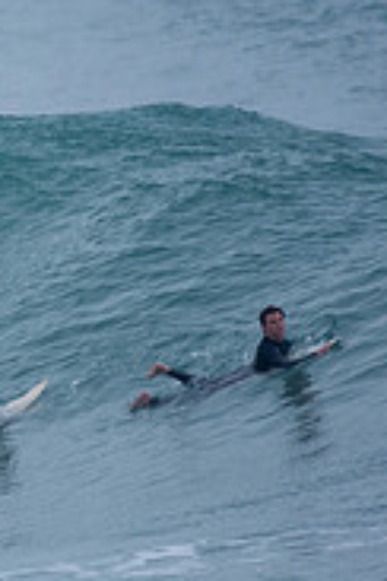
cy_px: 256
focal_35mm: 2379
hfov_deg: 0.6
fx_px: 38358
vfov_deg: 0.9
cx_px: -498
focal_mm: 500
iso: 250
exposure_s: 1/1000
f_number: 5.6
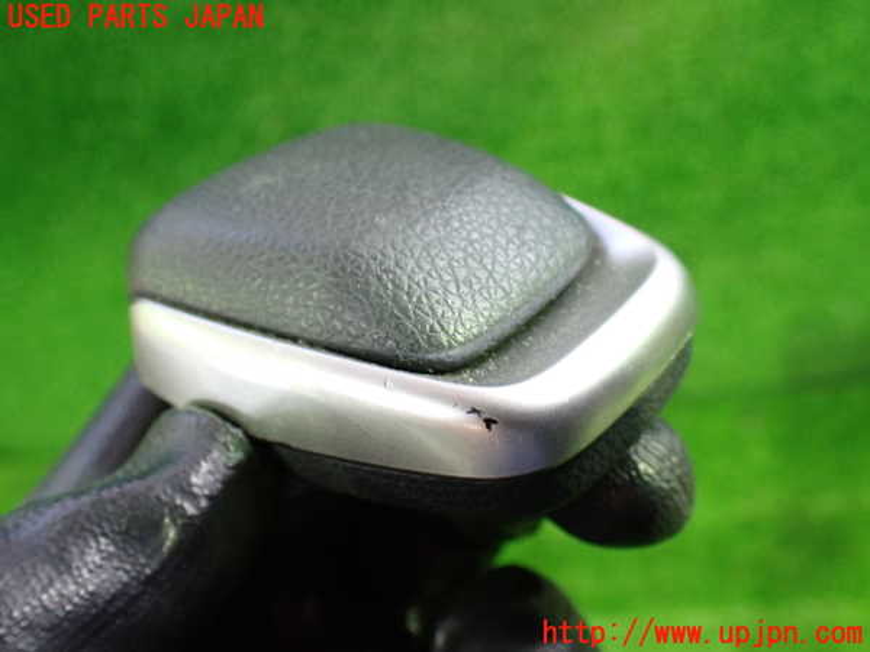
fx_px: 754
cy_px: 326
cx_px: 435
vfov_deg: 46.8
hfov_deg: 60.0
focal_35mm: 30
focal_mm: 5.4
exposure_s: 1/40
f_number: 2.3
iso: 800
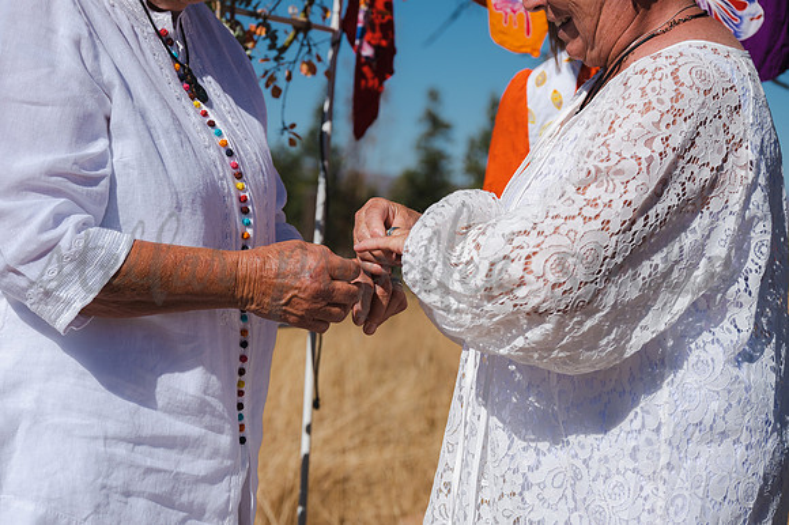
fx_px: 2059
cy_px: 262
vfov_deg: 14.5
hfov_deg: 21.7
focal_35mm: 94
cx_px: 394
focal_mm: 94
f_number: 6.3
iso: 160
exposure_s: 1/1600
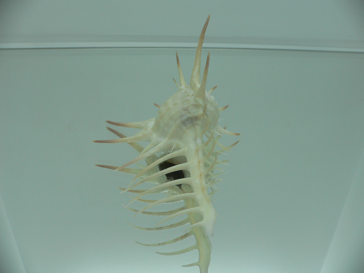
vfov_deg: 40.7
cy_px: 136
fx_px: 368
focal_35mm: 35
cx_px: 182
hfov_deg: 52.6
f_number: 2.8
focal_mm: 4.6
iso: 80
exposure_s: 1/80
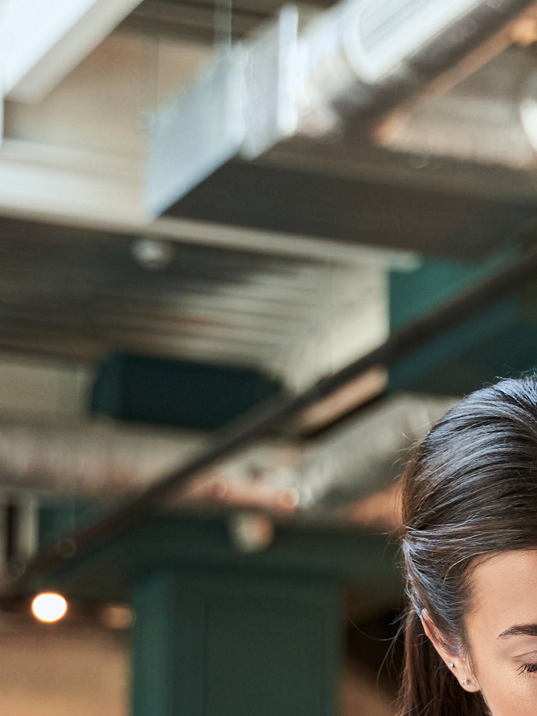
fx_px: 3825
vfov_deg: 10.6
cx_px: 1018
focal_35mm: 185
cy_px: 712
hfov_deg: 7.7
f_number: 3.2
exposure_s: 1/160
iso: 500
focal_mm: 46
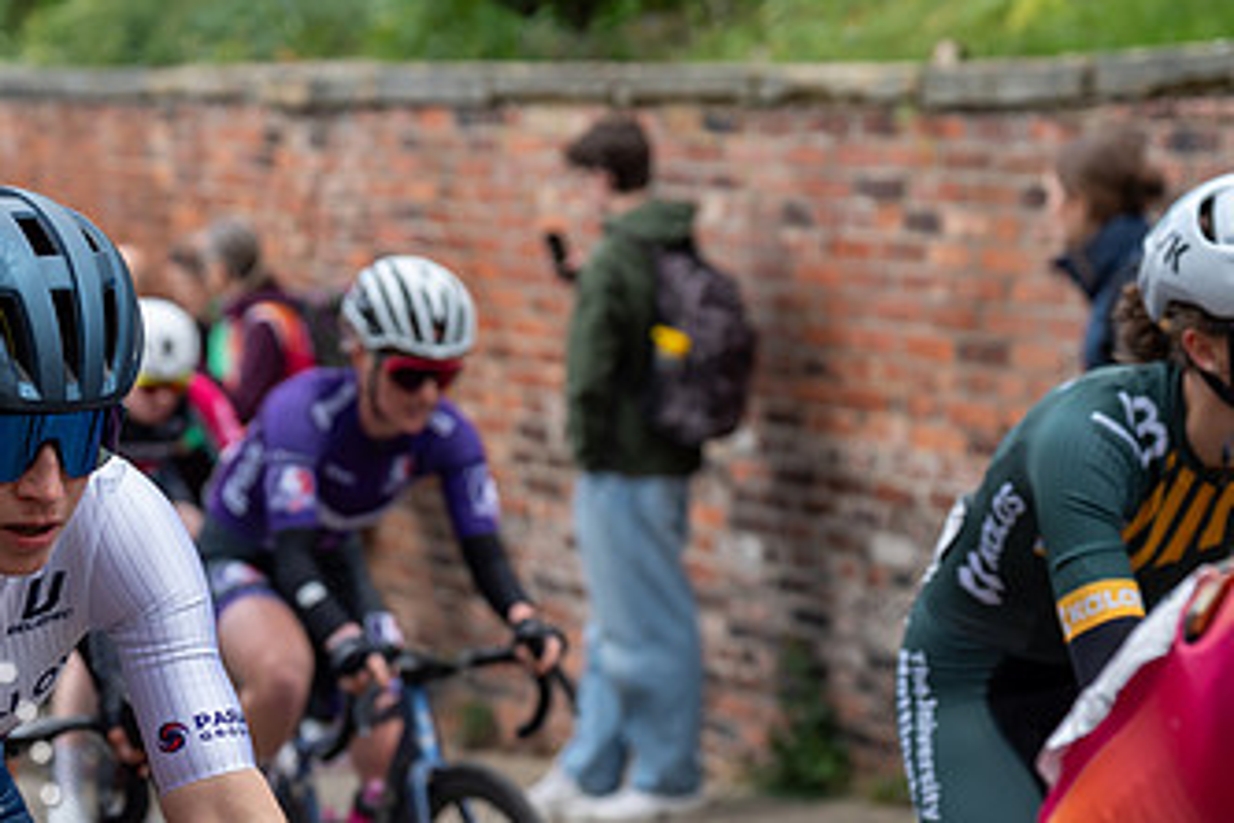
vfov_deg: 11.2
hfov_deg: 16.7
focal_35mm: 122
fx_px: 4182
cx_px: 293
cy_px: 654
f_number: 4
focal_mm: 70
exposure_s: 1/1000
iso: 500
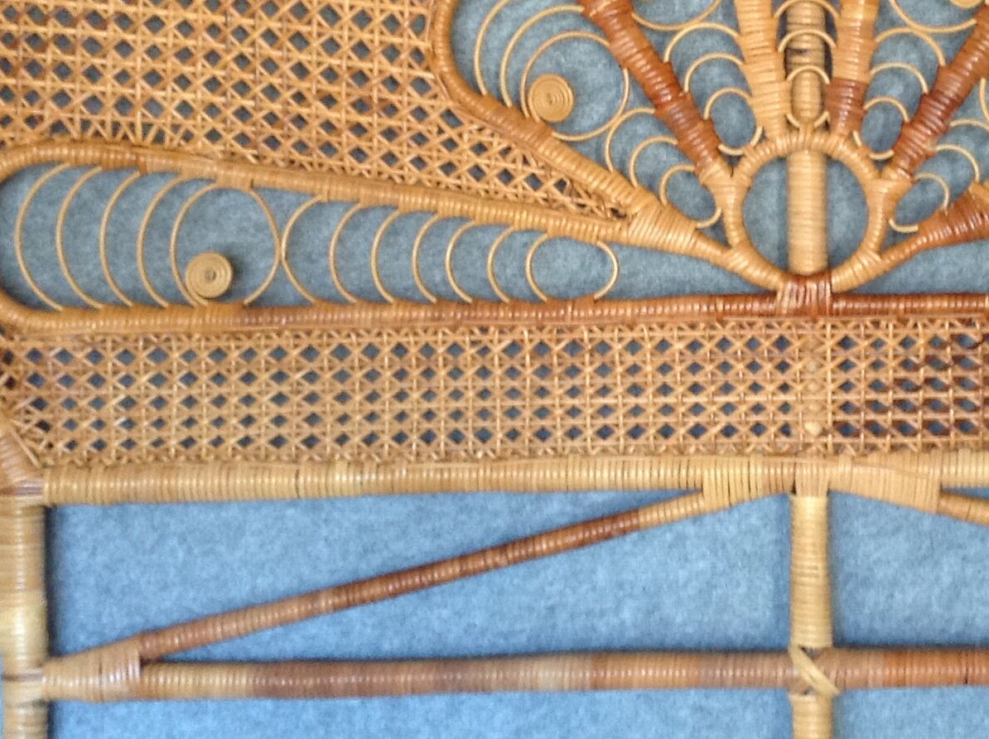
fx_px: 2168
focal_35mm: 76
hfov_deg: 25.2
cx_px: 809
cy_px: 215
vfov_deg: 19.2
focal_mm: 4.28
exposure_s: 1/15
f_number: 2.4
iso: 160
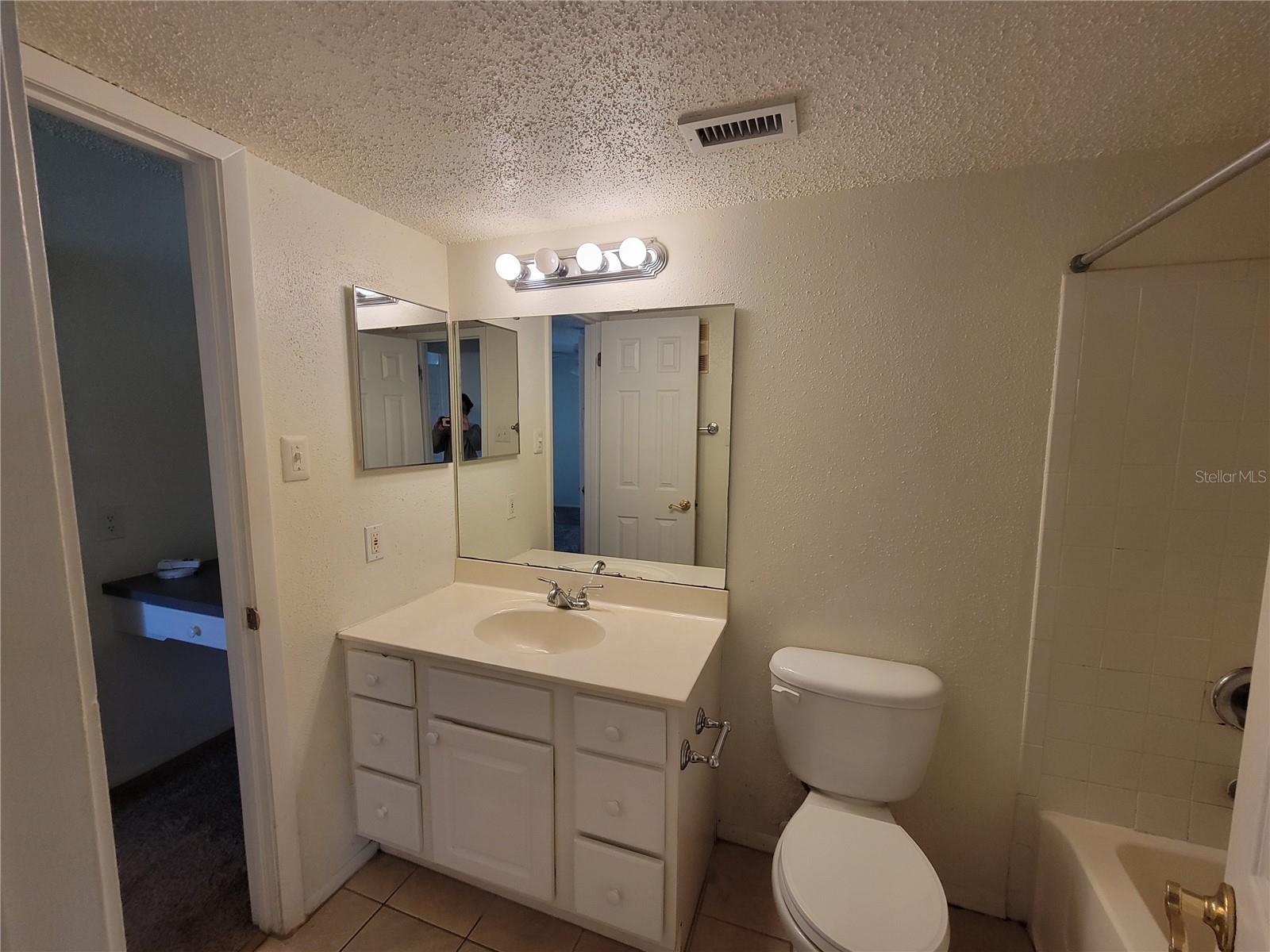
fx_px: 477
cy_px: 476
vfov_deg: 89.9
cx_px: 635
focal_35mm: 13
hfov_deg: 106.2
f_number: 2.2
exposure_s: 1/60
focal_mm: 2.2
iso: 200
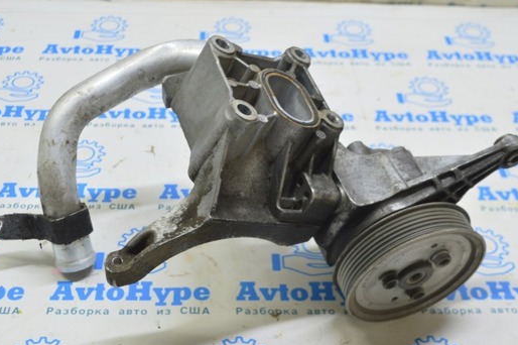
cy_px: 206
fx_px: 805
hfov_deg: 35.7
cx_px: 245
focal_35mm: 56
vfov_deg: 24.1
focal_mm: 30
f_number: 5.6
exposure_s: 1/20
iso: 400
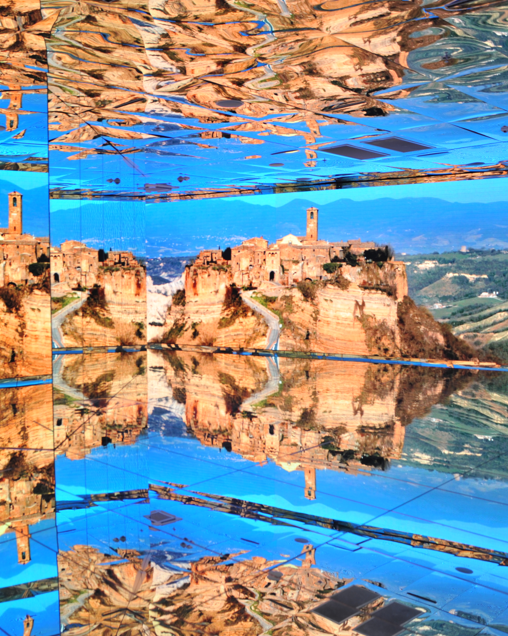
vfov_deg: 52.8
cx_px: 148
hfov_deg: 42.4
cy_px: 319
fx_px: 639
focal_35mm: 34
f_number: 4
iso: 200
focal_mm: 24
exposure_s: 1/40
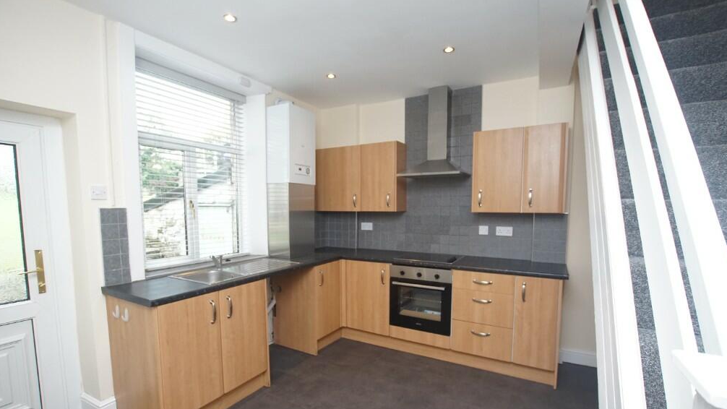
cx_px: 363
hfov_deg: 99.4
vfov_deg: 66.8
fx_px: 308
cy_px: 233
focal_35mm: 16
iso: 1250
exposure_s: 1/160
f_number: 4
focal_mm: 10
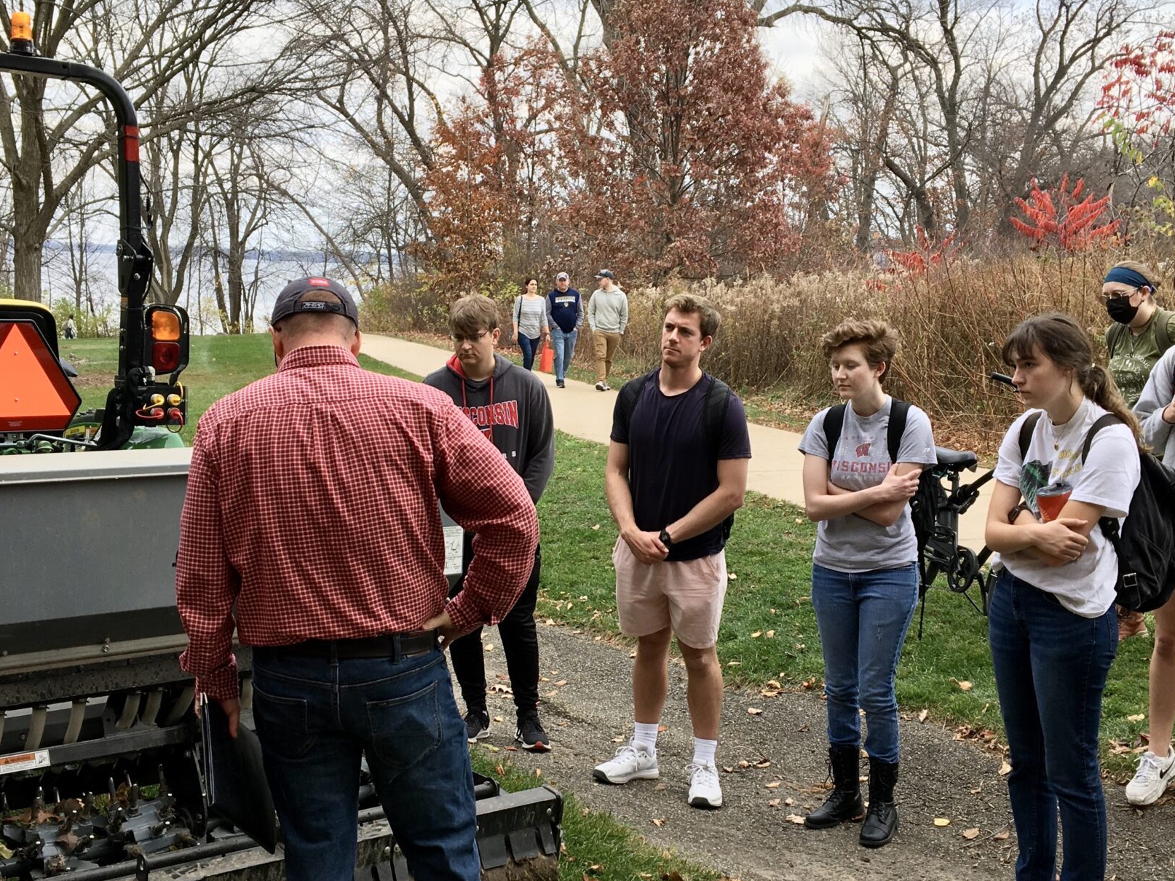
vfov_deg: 31.4
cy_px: 534
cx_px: 569
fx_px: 1561
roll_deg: -1.7
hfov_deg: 41.2
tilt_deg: -8.0
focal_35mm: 46
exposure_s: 1/160
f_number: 2.2
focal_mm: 4.15
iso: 25
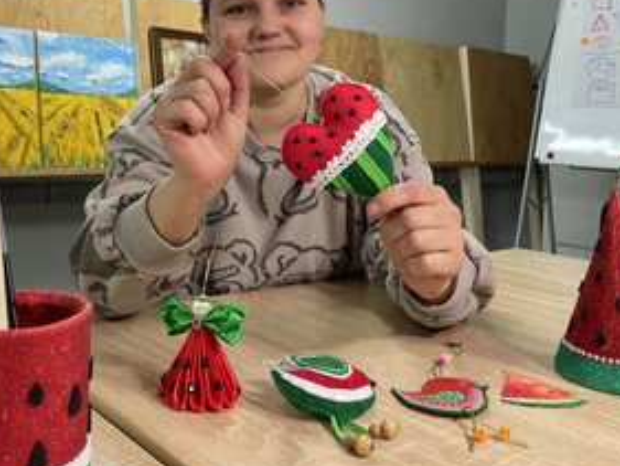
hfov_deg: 50.0
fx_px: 663
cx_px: 280
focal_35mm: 37
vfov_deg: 38.3
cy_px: 157
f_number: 1.6
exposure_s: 1/100
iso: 125
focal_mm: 4.2
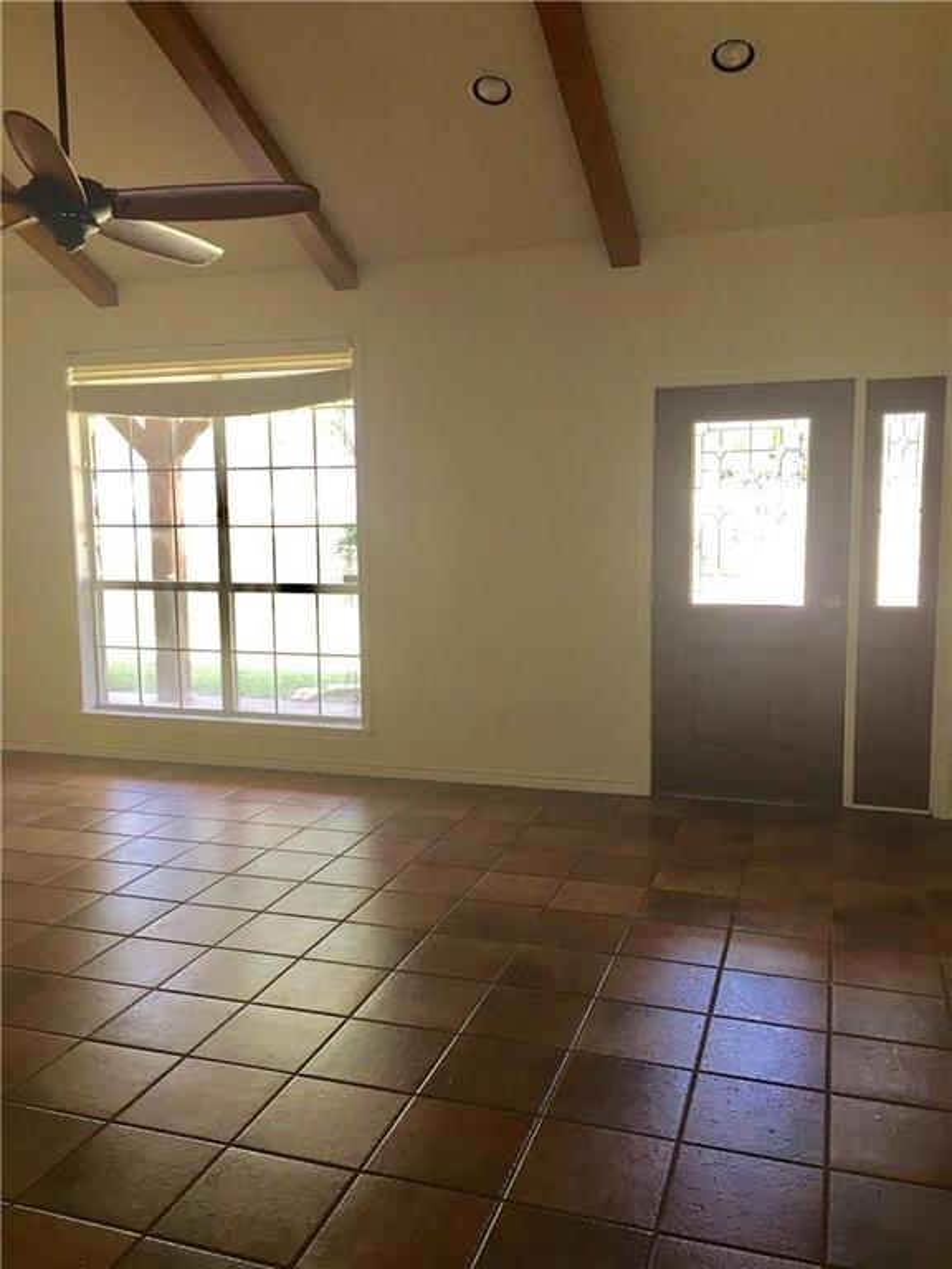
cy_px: 634
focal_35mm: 29
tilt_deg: -5.1
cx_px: 476
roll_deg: +0.8
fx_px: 1063
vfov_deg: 61.7
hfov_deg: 48.2
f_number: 2.2
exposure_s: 1/30
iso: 32
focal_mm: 4.15
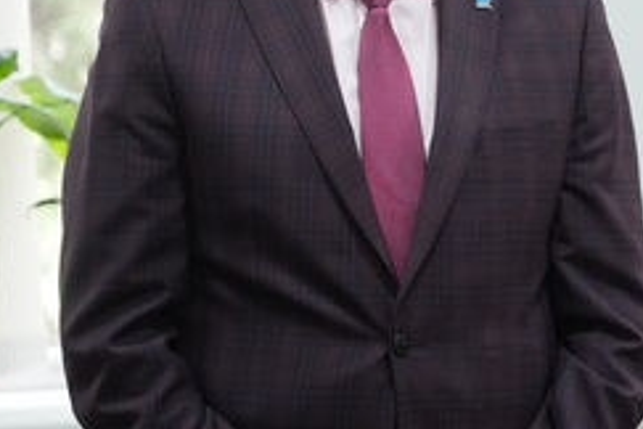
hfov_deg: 8.7
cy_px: 163
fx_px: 4108
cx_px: 1032
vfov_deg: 6.0
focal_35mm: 230
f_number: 2.8
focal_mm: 70
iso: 1250
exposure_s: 1/100
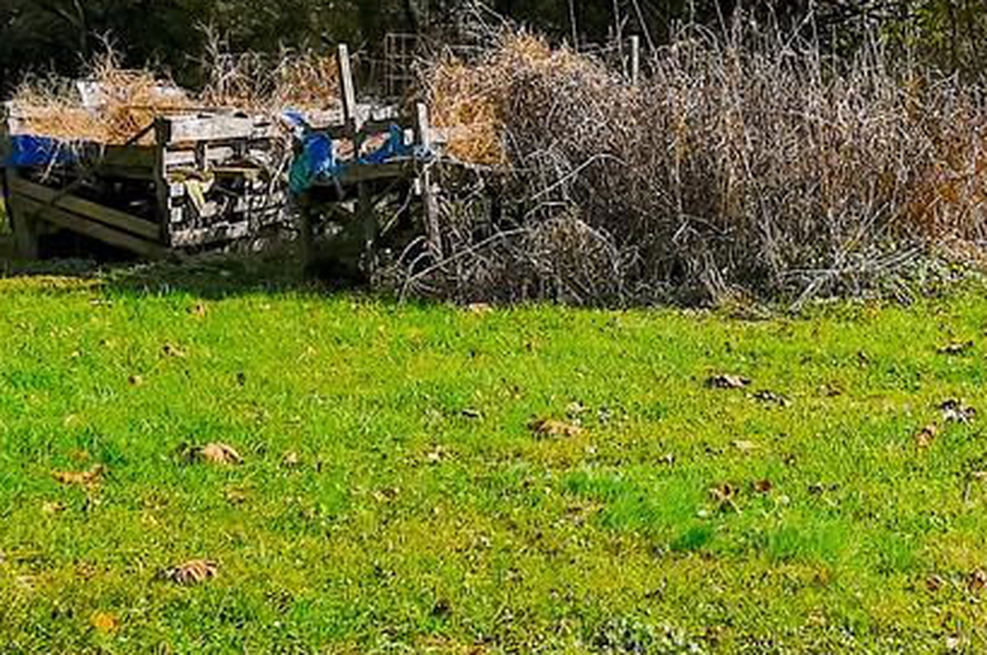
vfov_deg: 16.9
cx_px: 705
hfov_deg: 25.2
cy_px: 147
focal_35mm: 80
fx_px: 2190
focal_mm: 16
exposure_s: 1/500
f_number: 7.1
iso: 100
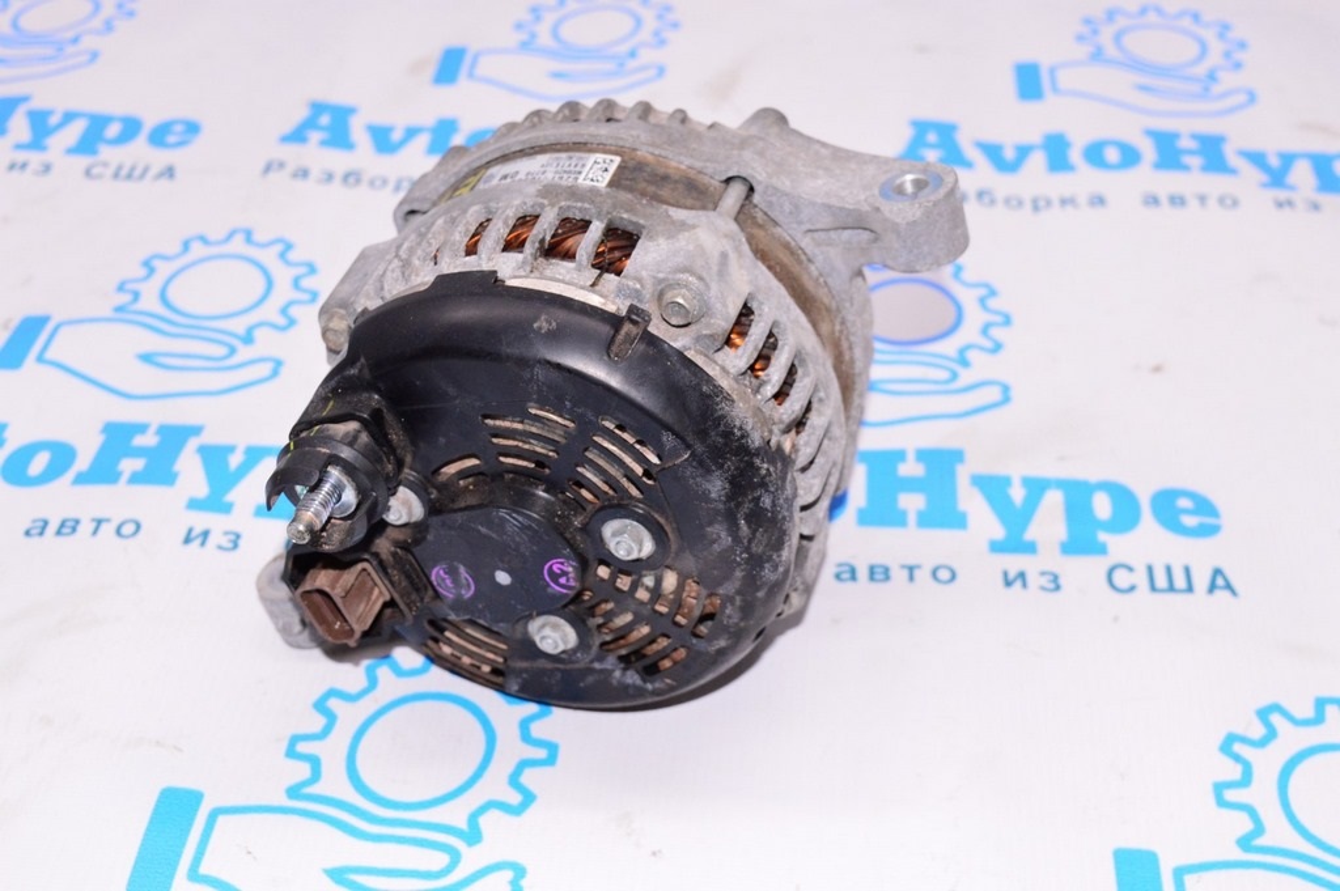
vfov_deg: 28.0
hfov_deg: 41.1
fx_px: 1785
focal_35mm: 48
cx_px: 670
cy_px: 446
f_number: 8
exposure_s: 1/125
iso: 1600
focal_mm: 32
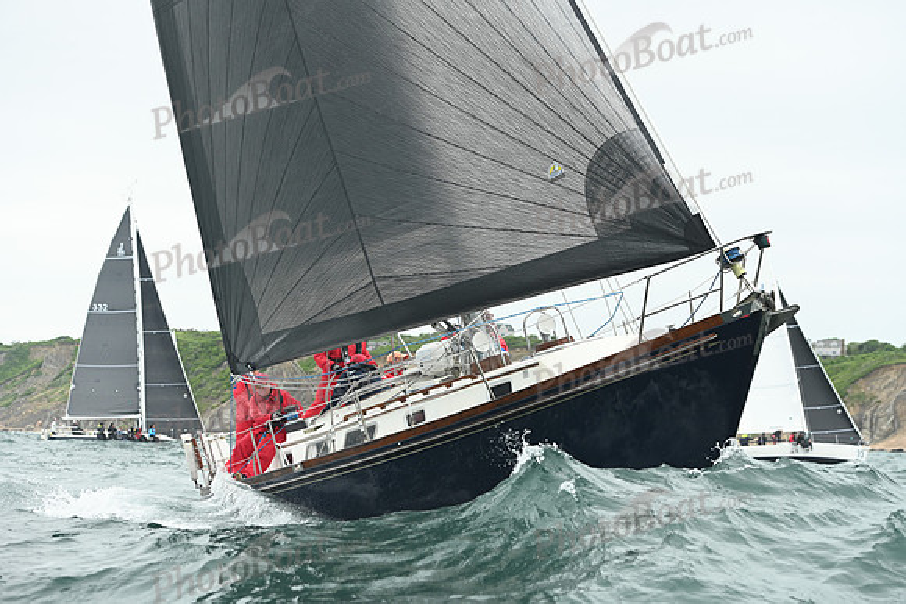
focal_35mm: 86
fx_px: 2165
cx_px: 453
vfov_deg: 15.9
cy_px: 302
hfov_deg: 23.6
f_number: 5
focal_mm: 86
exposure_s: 1/800
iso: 400
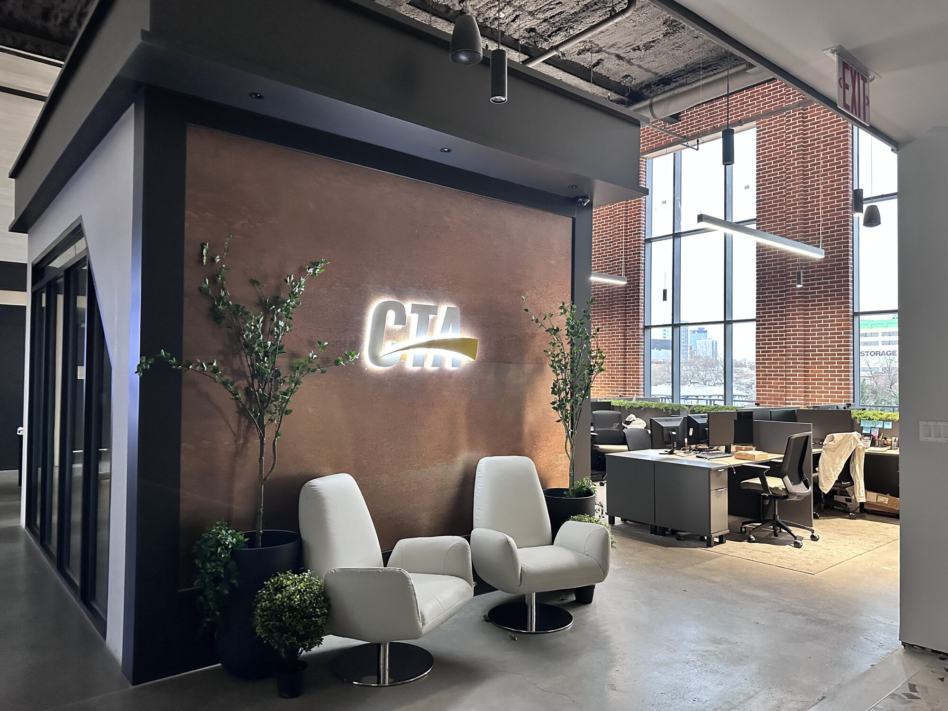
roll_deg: -1.2
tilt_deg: +1.7
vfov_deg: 56.8
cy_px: 356
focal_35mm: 24
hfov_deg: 71.6
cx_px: 474
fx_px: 657
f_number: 1.78
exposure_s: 1/60
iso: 640
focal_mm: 6.86
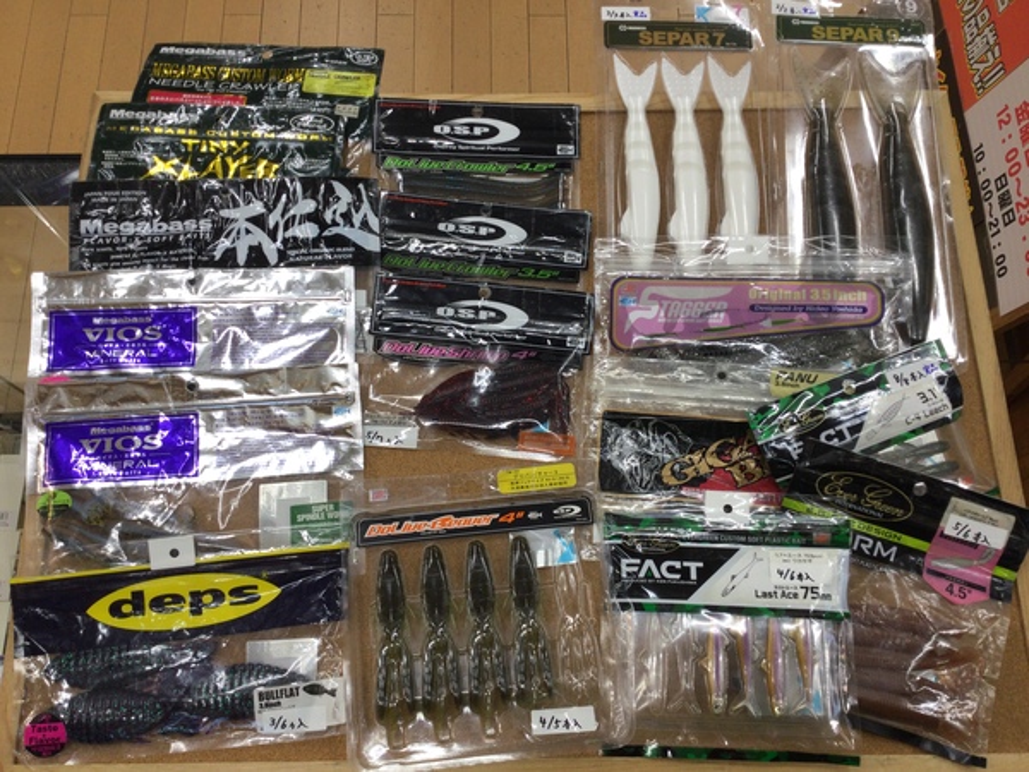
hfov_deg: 58.4
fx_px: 922
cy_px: 386
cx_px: 514
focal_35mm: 31
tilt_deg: -72.2
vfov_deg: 45.4
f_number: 2.4
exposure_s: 1/60
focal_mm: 3.3
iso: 32
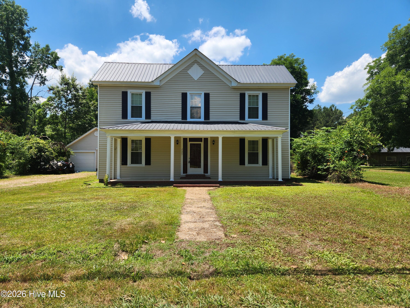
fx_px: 272
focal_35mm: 23
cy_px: 154
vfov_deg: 58.9
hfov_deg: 73.9
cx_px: 205
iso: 20
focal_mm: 5.4
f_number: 1.8
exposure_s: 1/1761
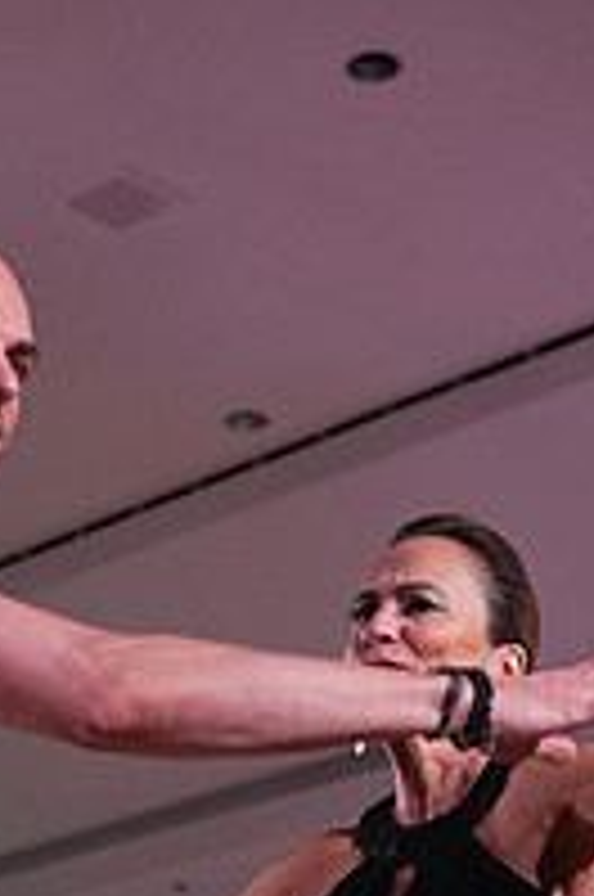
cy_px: 1297
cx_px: 187
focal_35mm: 111
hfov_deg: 12.3
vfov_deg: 16.9
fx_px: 2757
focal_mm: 38
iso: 2500
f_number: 4
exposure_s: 1/500
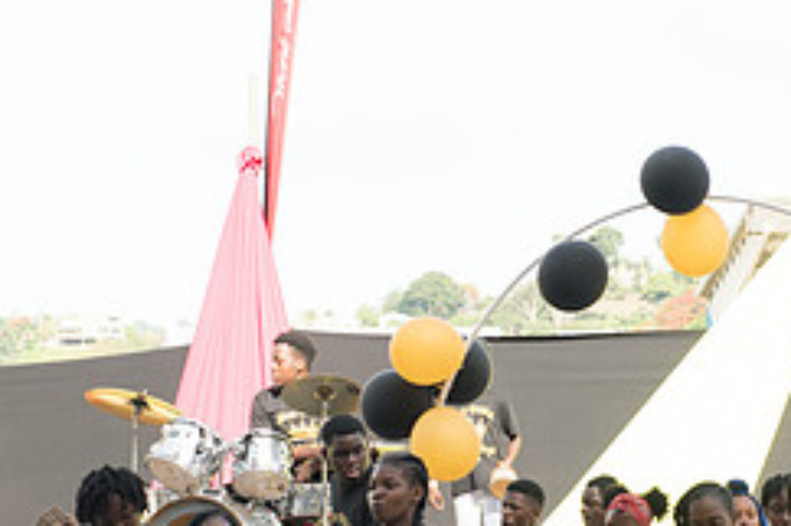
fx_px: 4062
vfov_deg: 7.4
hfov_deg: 11.1
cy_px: 385
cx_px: 365
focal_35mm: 185
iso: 64
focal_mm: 70
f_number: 5.6
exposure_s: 1/100
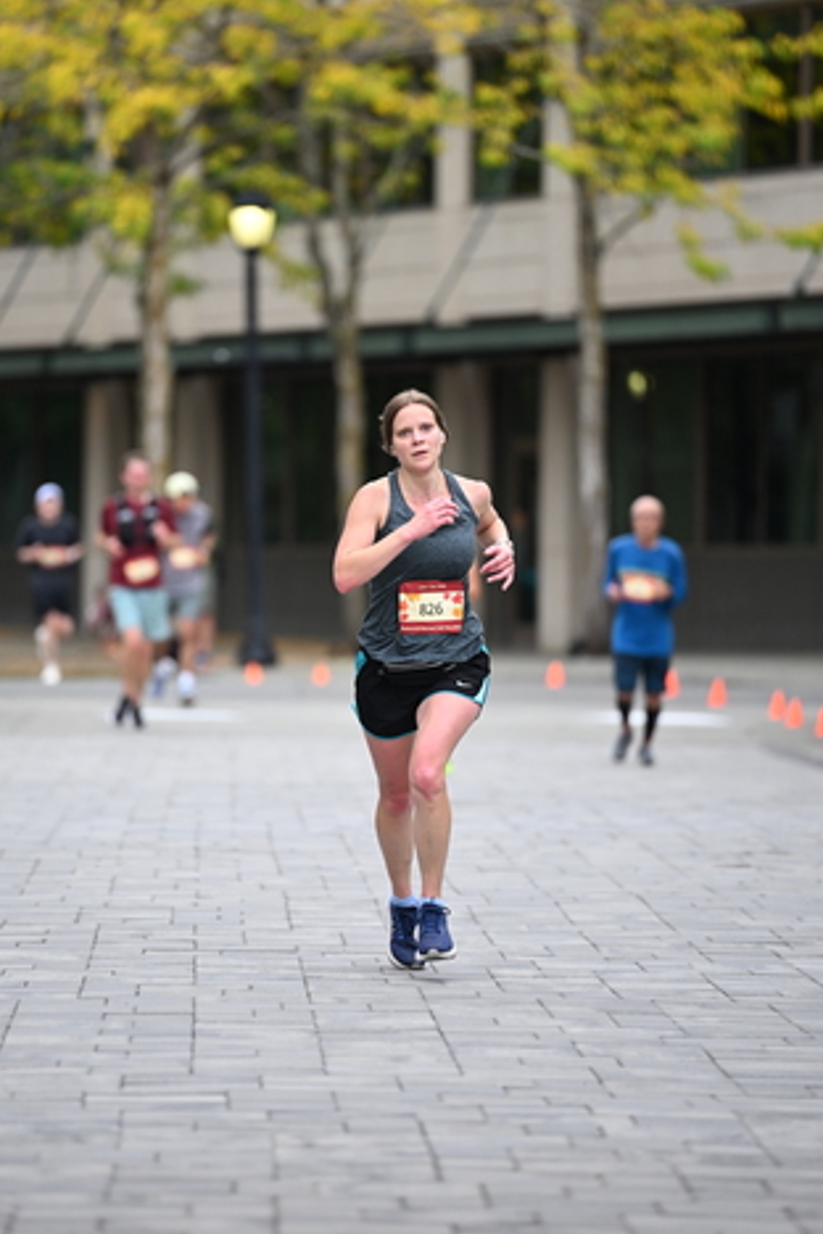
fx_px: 8058
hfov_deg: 5.8
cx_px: 352
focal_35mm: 235
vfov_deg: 8.8
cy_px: 559
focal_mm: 200
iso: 640
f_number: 2.8
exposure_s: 1/2000
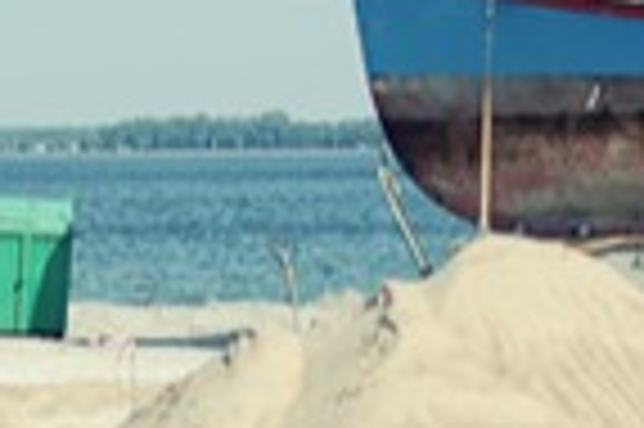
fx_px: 4360
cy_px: 282
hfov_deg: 8.4
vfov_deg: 5.6
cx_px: 59
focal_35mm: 244
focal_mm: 50
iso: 125
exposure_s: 1/8000
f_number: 1.8
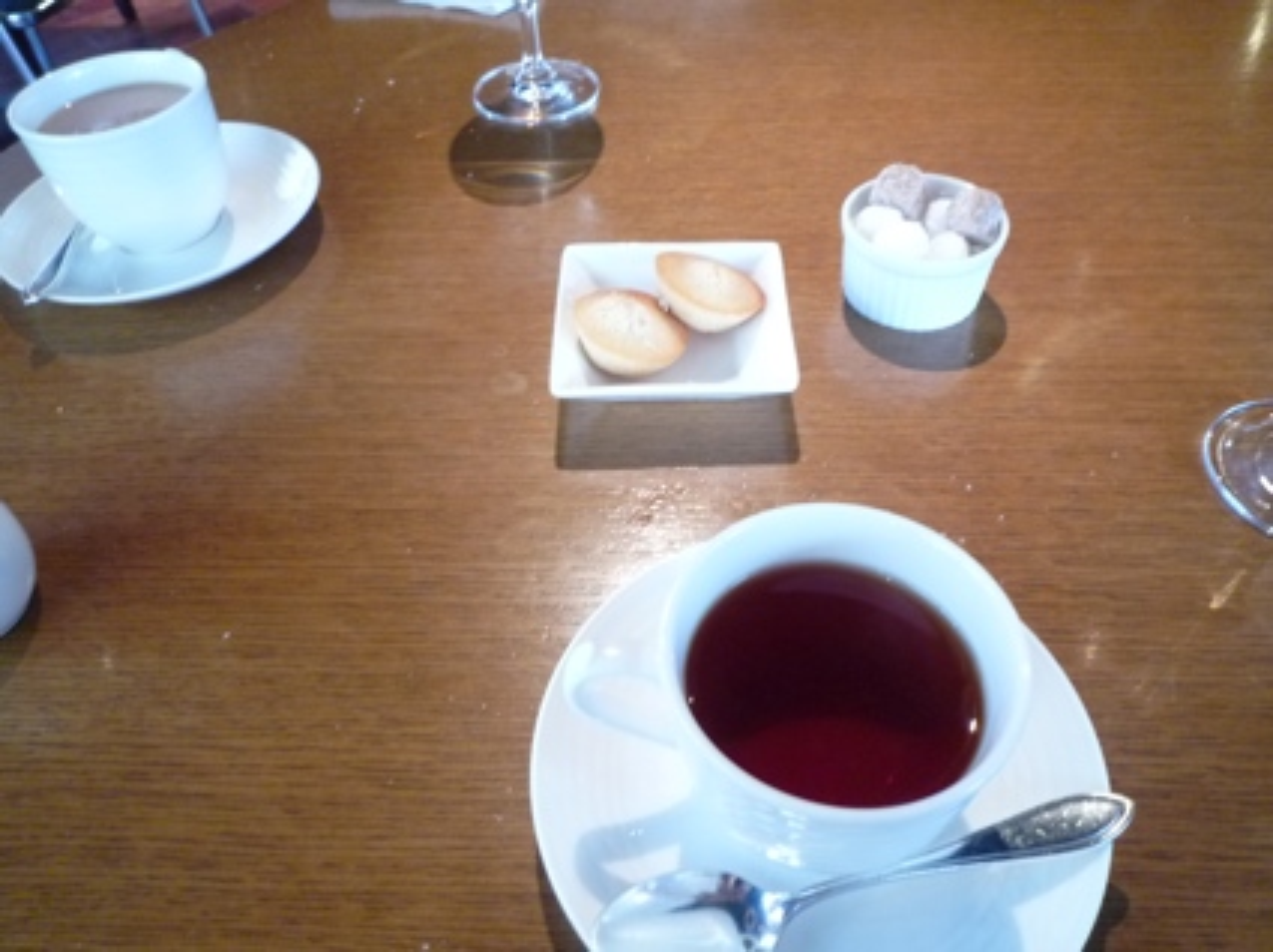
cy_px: 476
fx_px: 919
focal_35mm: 25
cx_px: 636
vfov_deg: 54.8
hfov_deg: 69.4
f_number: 2.8
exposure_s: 1/15
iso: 400
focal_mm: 4.4
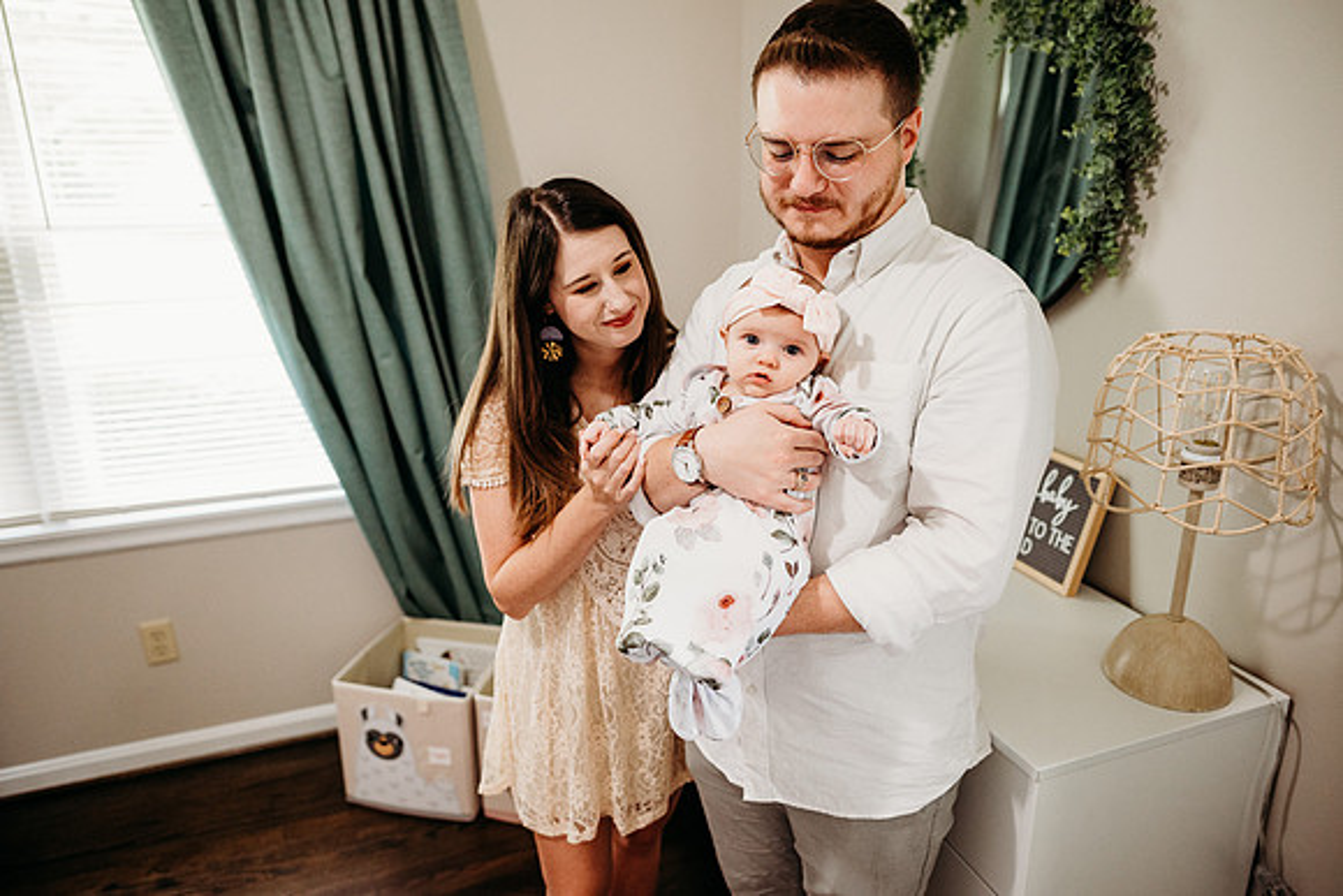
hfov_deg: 73.7
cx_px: 672
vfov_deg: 53.2
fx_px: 896
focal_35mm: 24
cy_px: 448
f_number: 2.5
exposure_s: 1/200
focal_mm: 24
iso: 1600
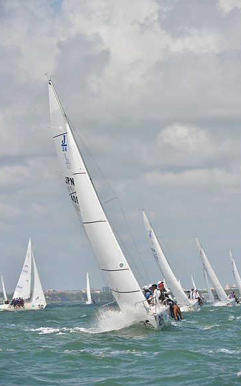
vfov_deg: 10.2
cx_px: 123
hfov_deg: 6.4
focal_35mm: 205
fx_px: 2153
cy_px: 193
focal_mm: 200
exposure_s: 1/1250
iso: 280
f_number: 8
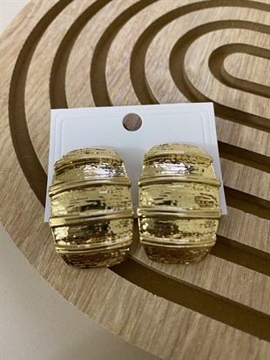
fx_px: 260
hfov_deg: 54.9
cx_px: 135
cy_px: 180
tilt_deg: -61.8
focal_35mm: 25
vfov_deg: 69.4
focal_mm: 4.25
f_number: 1.8
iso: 500
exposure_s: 1/33
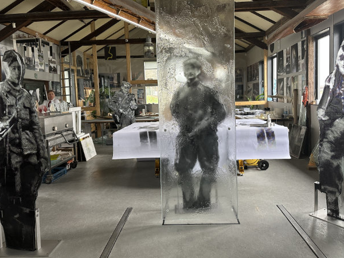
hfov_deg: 63.4
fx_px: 278
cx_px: 175
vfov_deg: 49.6
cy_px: 112
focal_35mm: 28
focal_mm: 6.9
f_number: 1.8
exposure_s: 1/121
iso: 160
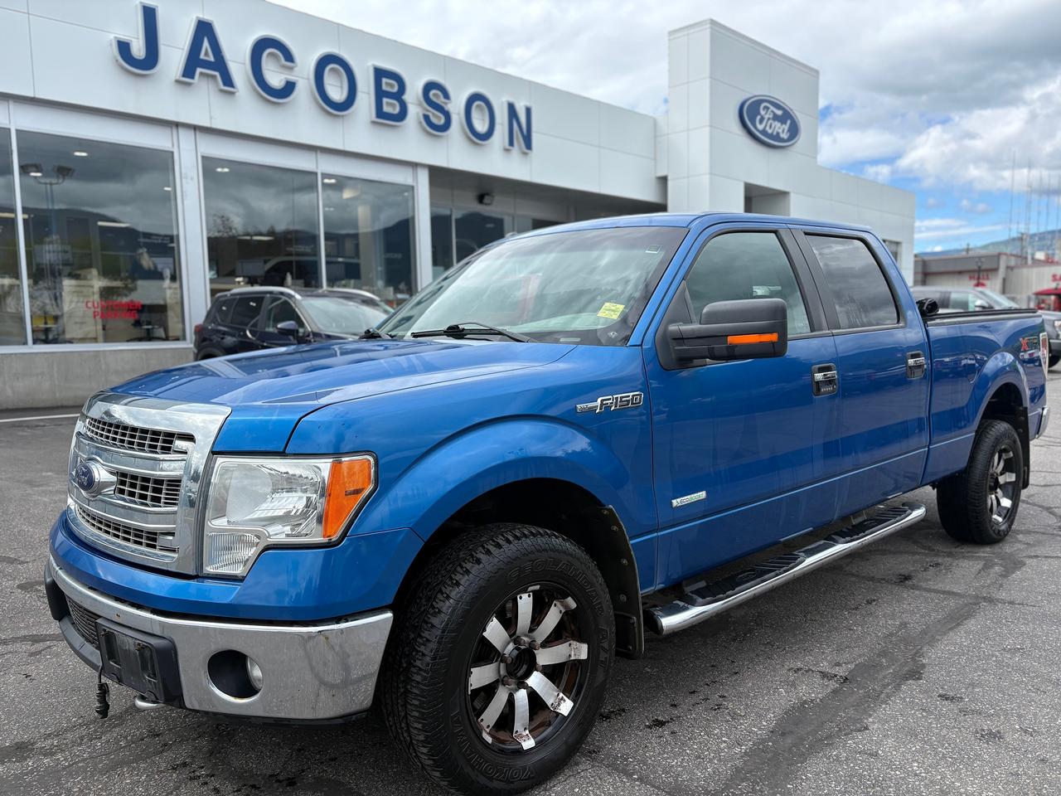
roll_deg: +1.6
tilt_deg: -5.7
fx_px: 797
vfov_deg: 53.1
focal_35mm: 26
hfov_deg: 67.3
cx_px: 530
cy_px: 398
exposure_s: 1/1626
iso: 50
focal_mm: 5.96
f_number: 1.6
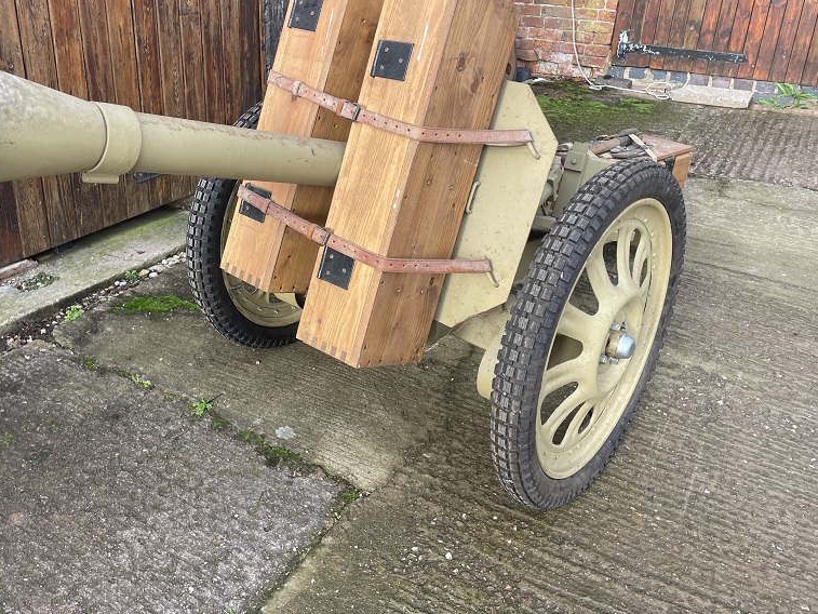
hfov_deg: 56.5
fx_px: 756
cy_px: 249
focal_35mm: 32
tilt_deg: -26.1
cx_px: 336
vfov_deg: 44.0
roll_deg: +0.2
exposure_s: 1/527
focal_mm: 4.2
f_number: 1.6
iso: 32
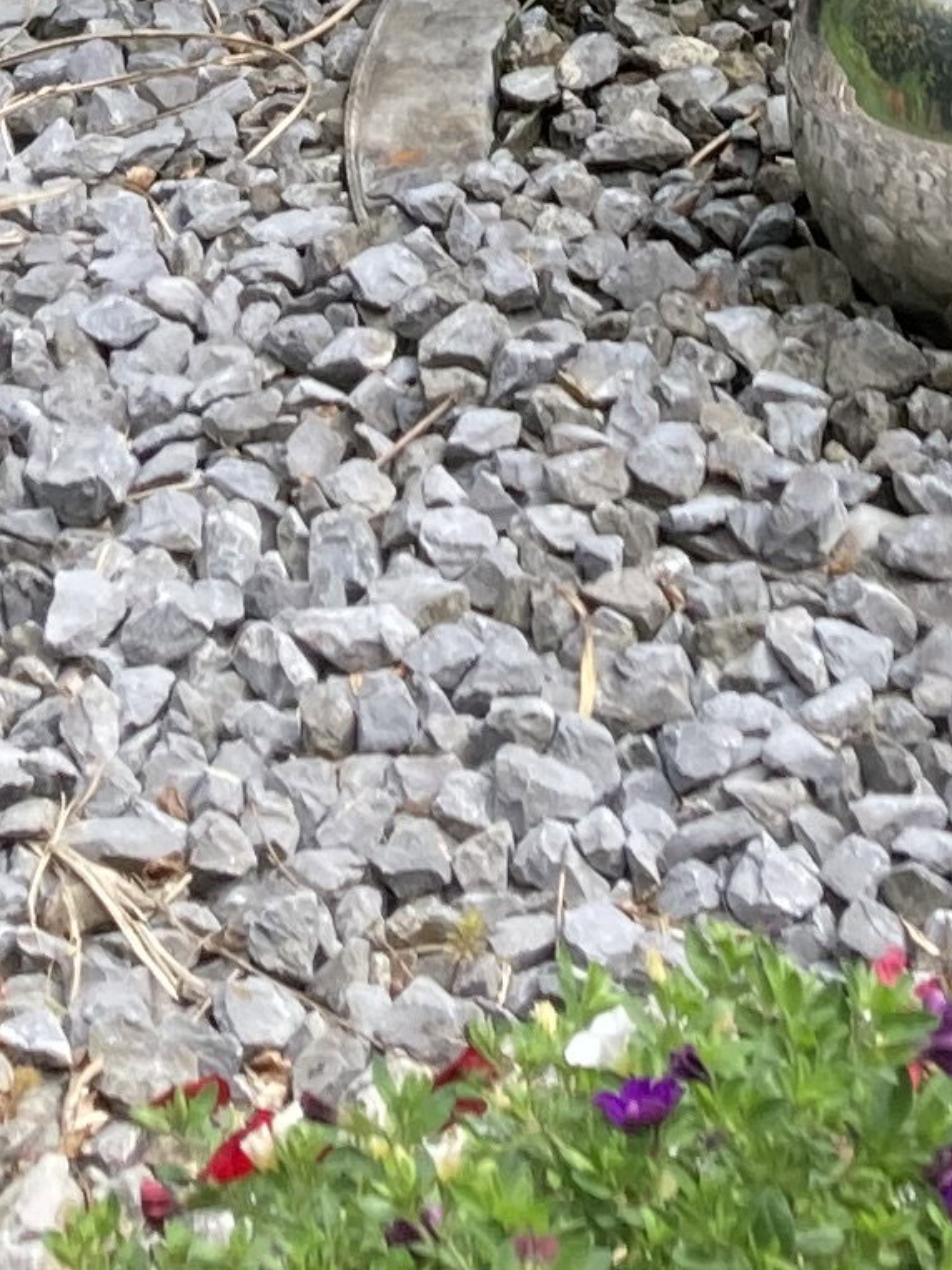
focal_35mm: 148
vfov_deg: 11.9
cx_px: 855
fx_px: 5429
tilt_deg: -12.5
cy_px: -1260
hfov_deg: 10.0
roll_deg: +0.7
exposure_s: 1/585
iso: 20
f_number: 1.8
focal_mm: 3.99
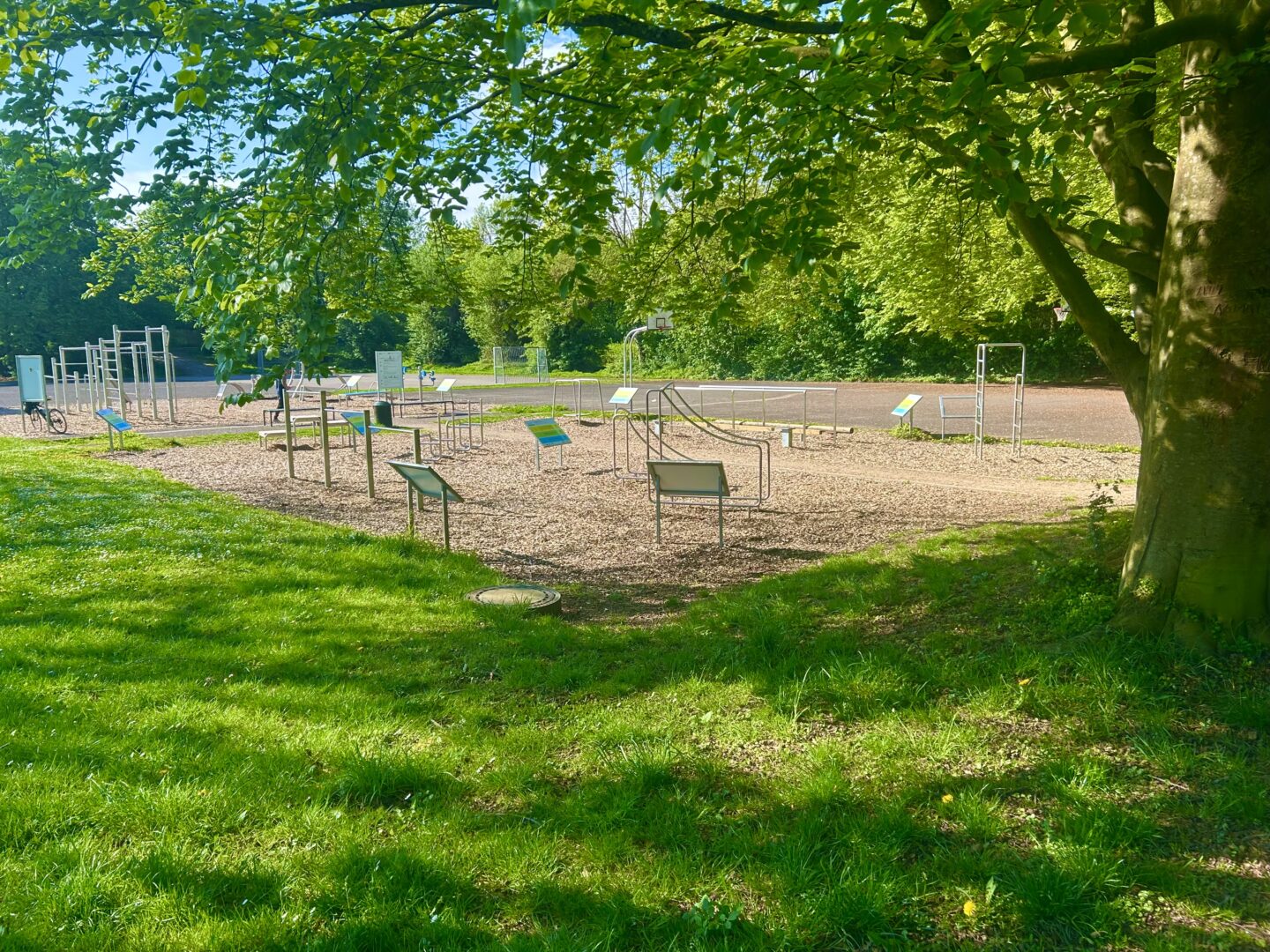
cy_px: 476
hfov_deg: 67.3
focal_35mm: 26
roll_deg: +2.1
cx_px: 635
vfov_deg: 53.1
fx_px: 954
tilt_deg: -9.1
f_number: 1.5
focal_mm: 5.7
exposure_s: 1/1295
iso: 50
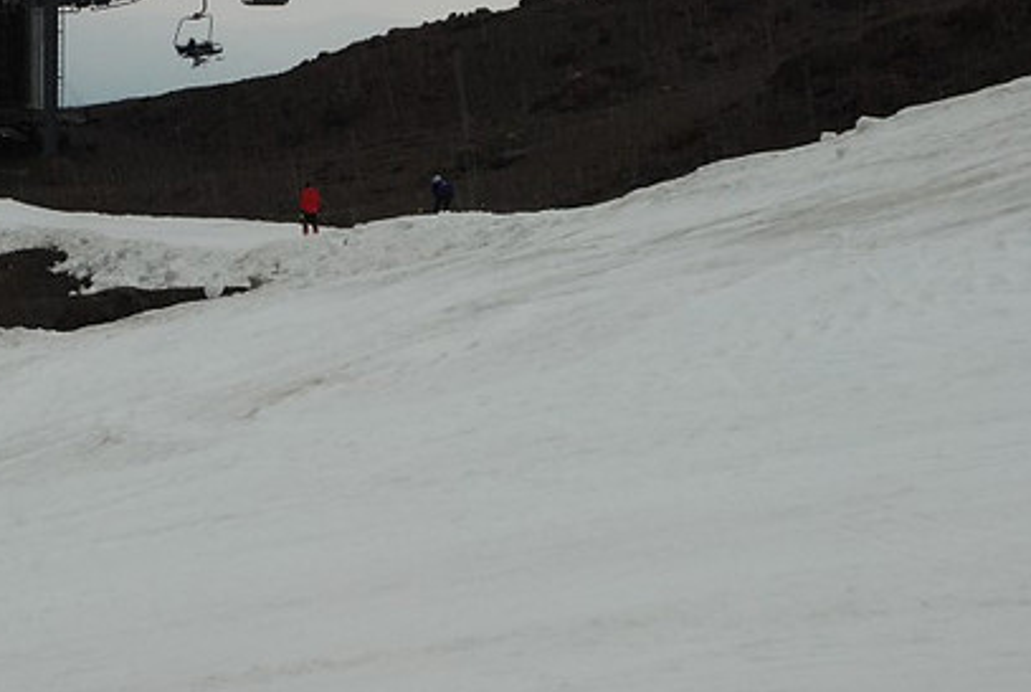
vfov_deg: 11.1
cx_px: 334
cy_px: 478
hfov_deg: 16.4
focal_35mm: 124
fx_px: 3558
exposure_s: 1/160
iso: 1000
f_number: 13
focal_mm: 58
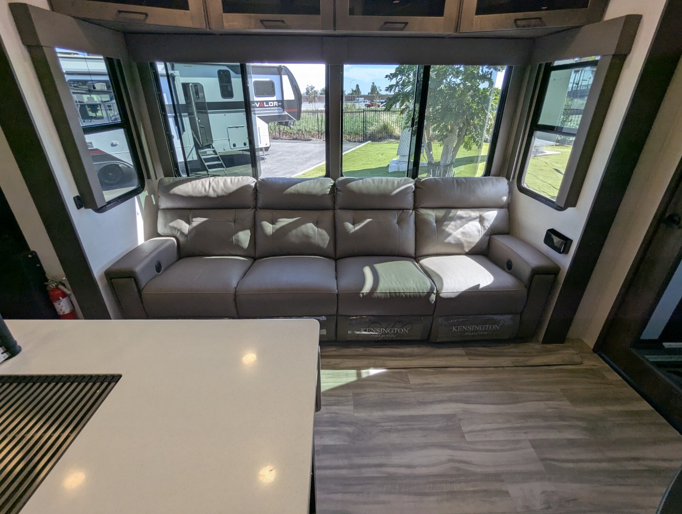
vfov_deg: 78.2
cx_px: 341
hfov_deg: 94.4
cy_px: 257
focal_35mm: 16
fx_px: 316
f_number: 2.2
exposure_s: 1/200
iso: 38
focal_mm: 2.35
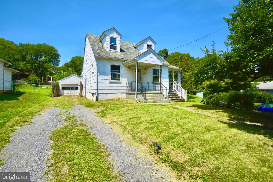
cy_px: 91
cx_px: 136
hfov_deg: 100.4
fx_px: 114
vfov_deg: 77.3
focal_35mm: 15
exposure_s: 1/4000
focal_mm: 10
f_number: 5
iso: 800
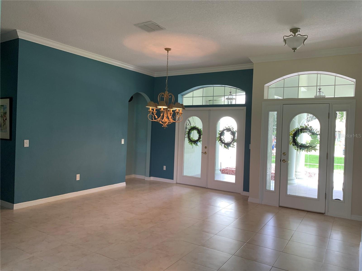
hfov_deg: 67.3
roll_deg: -2.7
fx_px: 272
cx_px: 181
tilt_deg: -0.8
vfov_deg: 53.1
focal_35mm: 26
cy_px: 136
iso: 80
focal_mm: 4.25
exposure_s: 1/120
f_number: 1.8
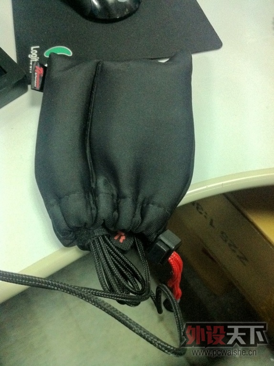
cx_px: 137
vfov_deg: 52.7
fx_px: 370
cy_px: 183
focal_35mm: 35
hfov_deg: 40.6
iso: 800
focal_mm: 3.85
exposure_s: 1/15
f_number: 2.8
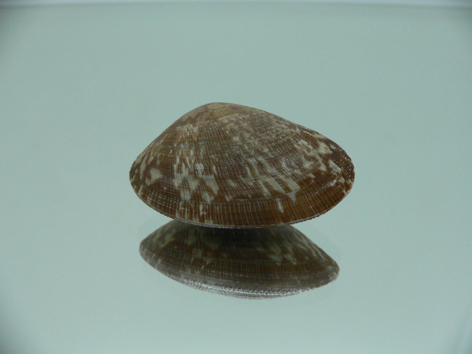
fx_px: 477
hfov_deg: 52.6
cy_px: 177
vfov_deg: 40.7
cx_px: 236
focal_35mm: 35
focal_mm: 4.6
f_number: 2.8
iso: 80
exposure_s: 1/60
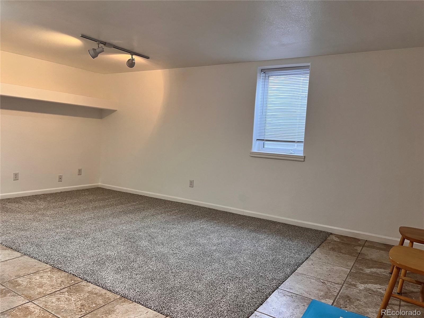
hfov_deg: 67.3
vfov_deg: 53.1
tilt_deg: -4.9
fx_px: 318
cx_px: 212
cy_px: 159
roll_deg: -3.7
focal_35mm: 26
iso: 125
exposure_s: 1/60
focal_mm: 5.7
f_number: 1.5
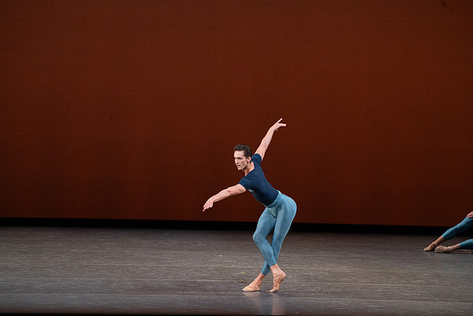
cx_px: 236
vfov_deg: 5.2
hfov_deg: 7.9
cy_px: 158
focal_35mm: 262
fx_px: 3443
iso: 5000
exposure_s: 1/400
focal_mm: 262
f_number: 9
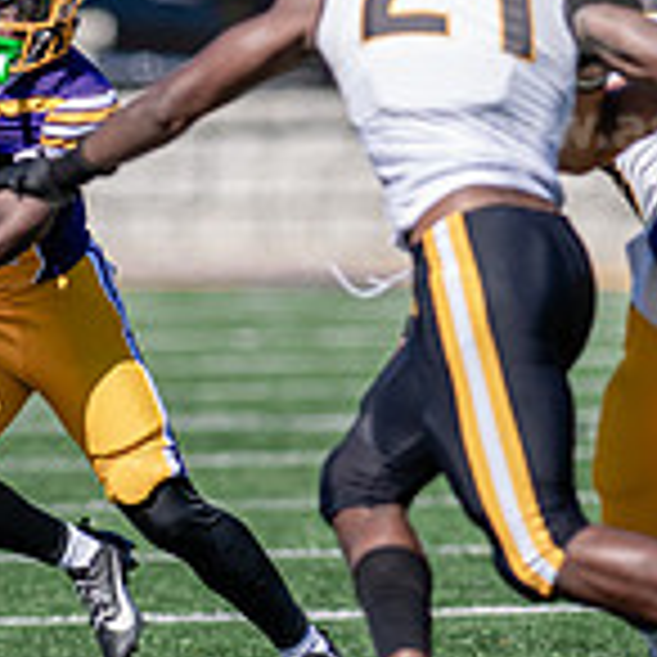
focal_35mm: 1011
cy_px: 223
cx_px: 238
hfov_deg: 1.7
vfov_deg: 1.7
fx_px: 21709
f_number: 3.5
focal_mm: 300
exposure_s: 1/2000
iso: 160
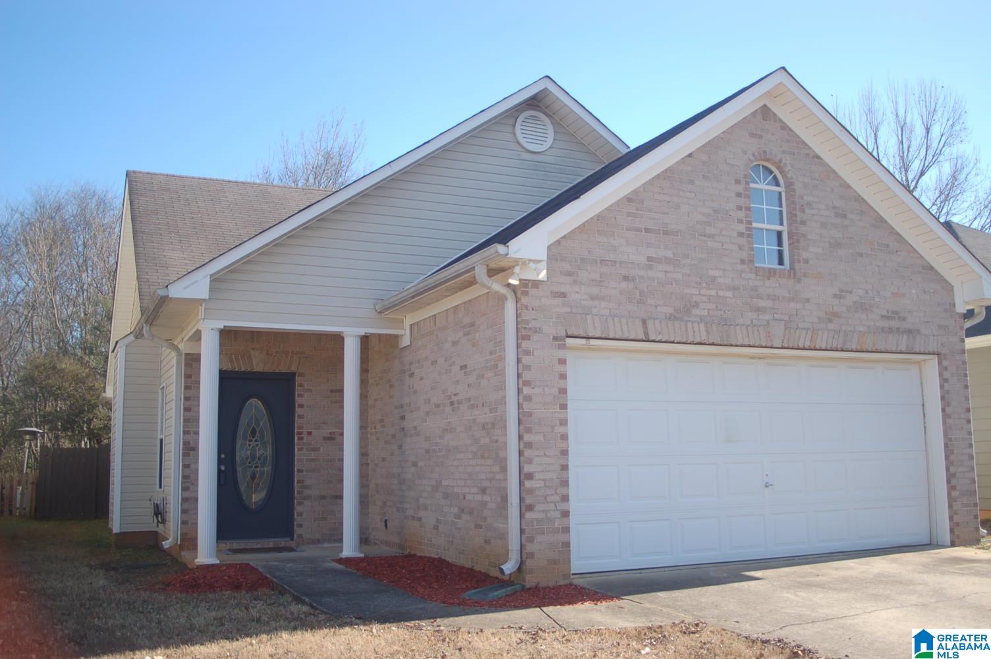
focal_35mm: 36
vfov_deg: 36.8
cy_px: 330
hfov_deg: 53.2
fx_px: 990
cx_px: 496
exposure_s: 1/640
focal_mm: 24
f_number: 4
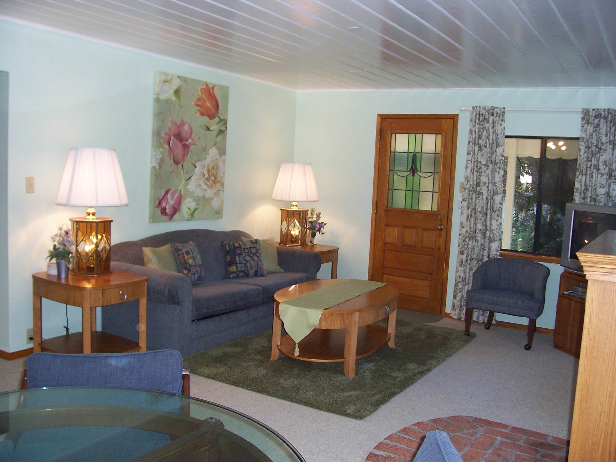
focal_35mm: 34
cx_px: 308
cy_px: 231
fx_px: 605
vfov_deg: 41.8
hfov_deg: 54.0
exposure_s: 1/60
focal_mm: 5.6
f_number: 2.7
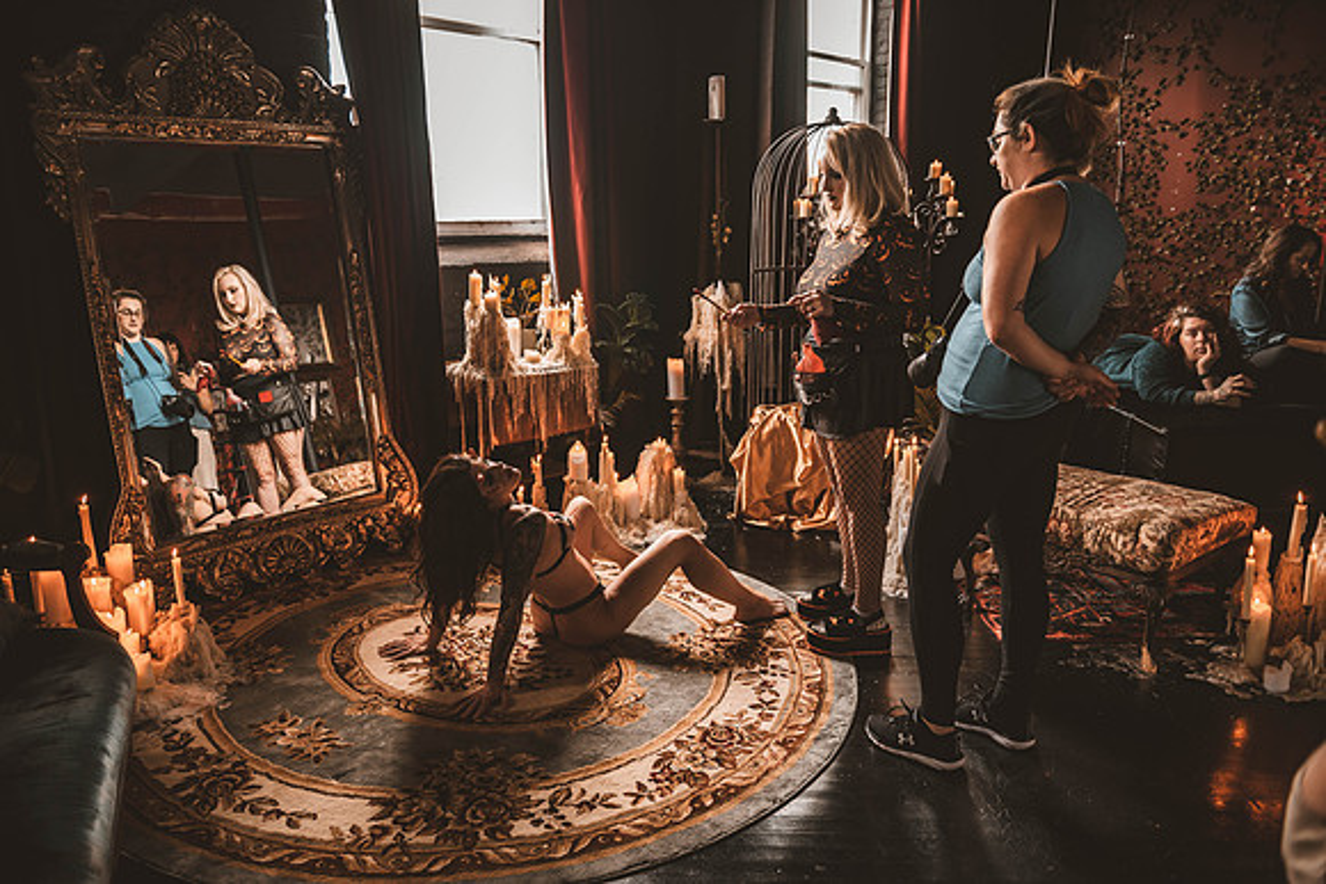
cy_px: 442
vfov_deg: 46.4
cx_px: 663
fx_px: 1032
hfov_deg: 65.5
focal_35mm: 28
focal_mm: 28
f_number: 2.8
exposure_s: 1/125
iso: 800
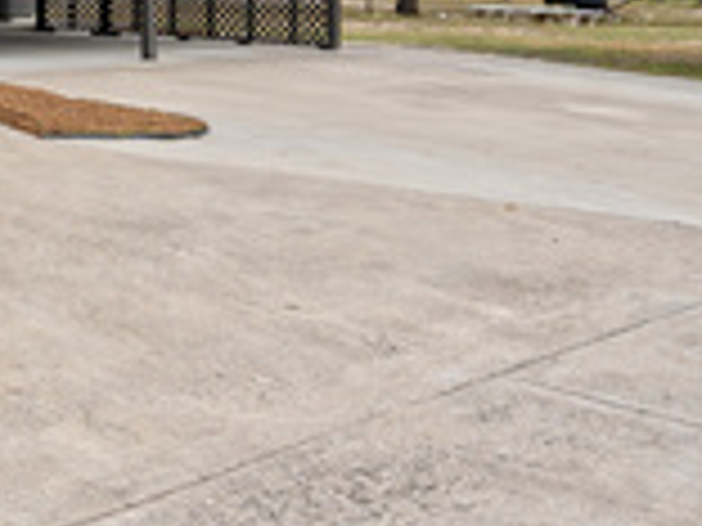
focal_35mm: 63
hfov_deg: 26.1
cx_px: -216
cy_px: 29
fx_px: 1278
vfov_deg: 22.6
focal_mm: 16
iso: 200
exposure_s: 1/640
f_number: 7.1
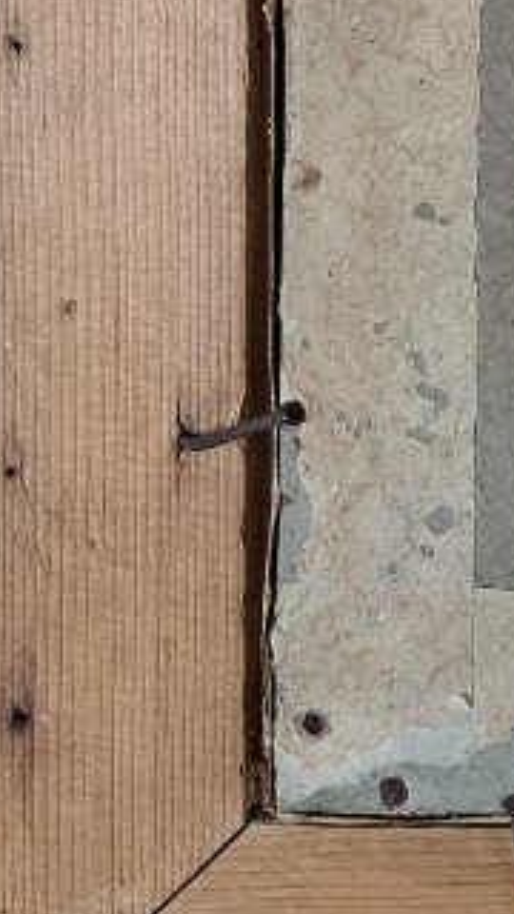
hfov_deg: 11.2
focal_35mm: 98
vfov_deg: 20.0
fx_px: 2375
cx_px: 1019
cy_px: -274
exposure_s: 1/50
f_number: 1.8
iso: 160
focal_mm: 5.23
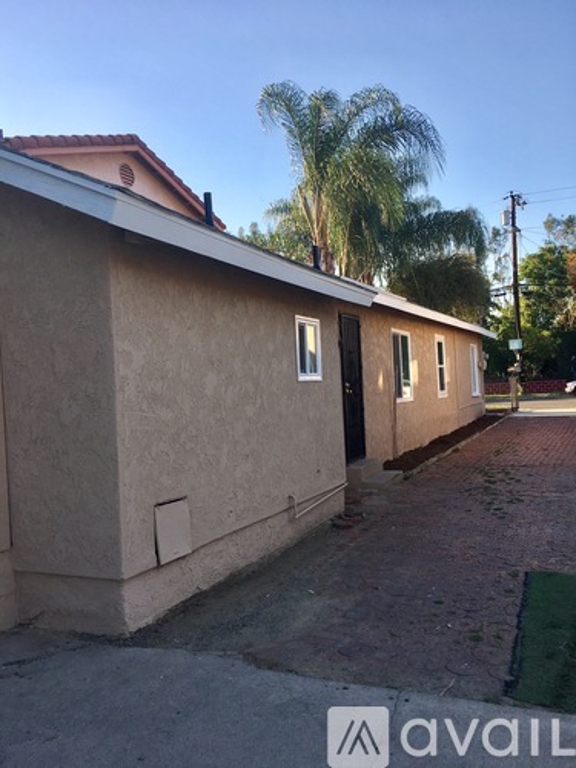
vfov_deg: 61.7
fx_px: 643
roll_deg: +3.7
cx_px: 288
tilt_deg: +1.1
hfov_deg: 48.2
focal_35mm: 29
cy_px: 384
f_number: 2.2
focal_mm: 4.15
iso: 25
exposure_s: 1/718
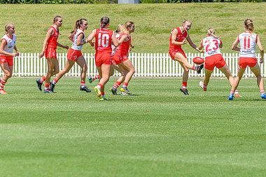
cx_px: 181
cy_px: 44
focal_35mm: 440
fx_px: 3250
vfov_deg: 3.1
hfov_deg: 4.7
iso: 800
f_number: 9
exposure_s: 1/2000
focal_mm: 280
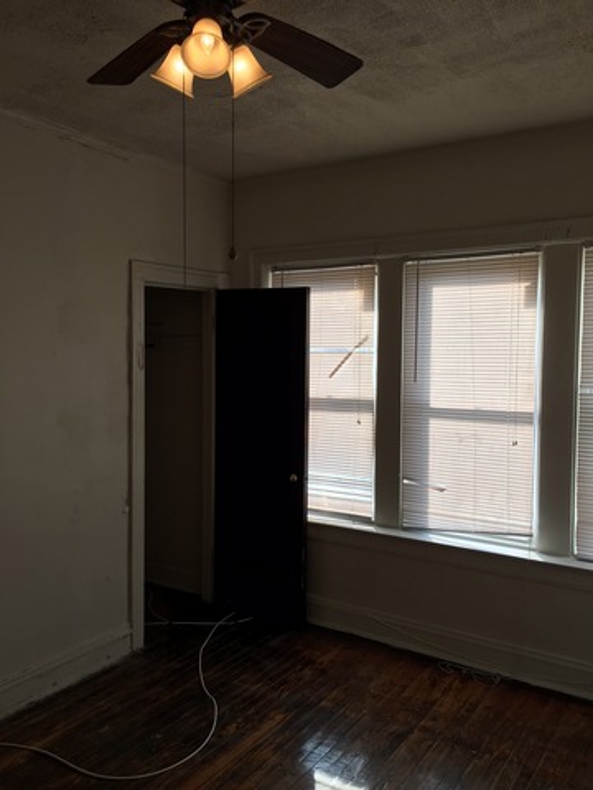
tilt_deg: -2.0
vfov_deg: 61.7
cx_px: 296
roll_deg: -0.9
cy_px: 395
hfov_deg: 48.2
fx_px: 662
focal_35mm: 29
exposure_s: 1/330
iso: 25
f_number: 2.2
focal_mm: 4.15
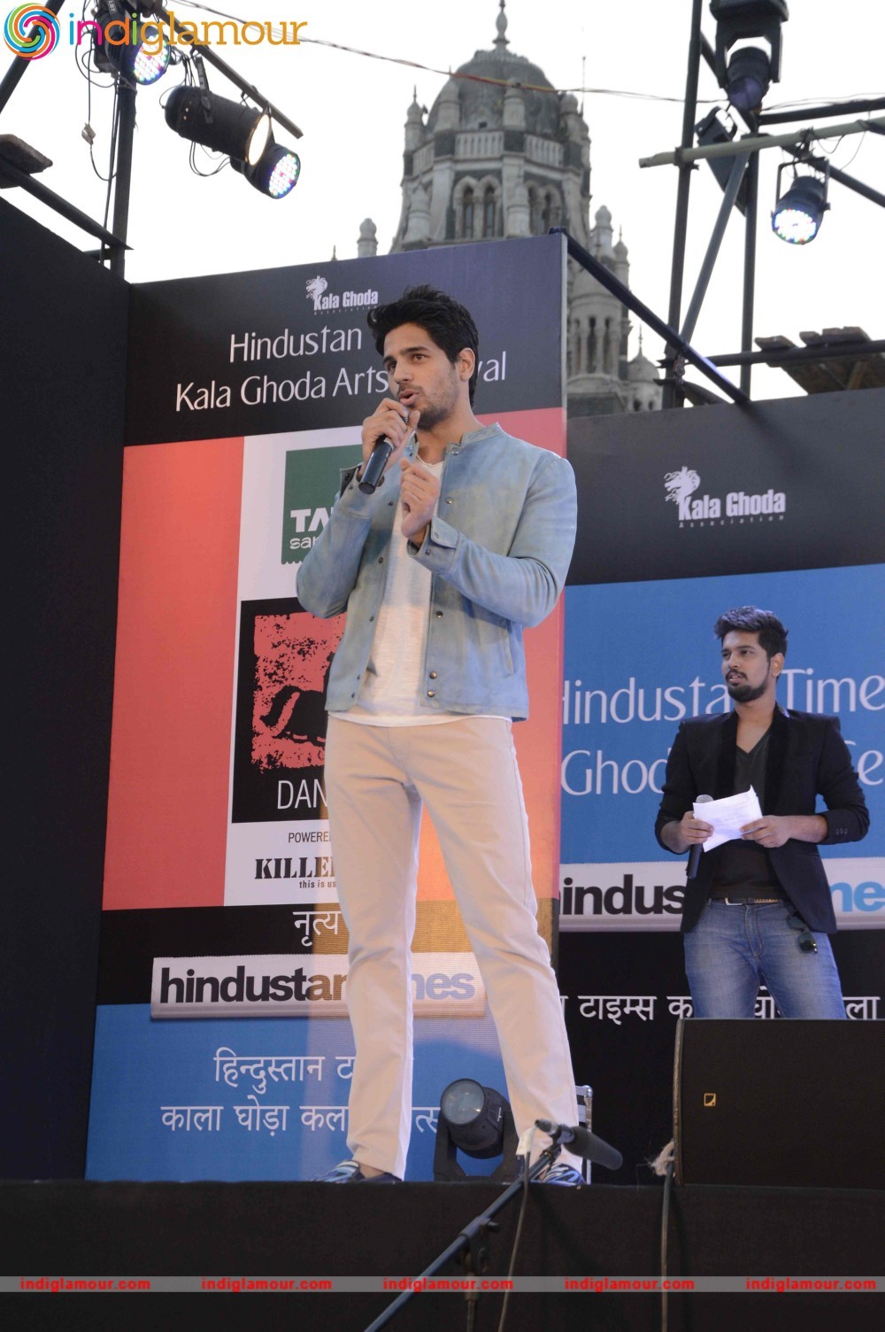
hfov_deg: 18.1
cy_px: 666
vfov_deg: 27.0
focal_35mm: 75
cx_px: 442
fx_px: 2771
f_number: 6.3
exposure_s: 1/200
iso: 800
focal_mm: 50
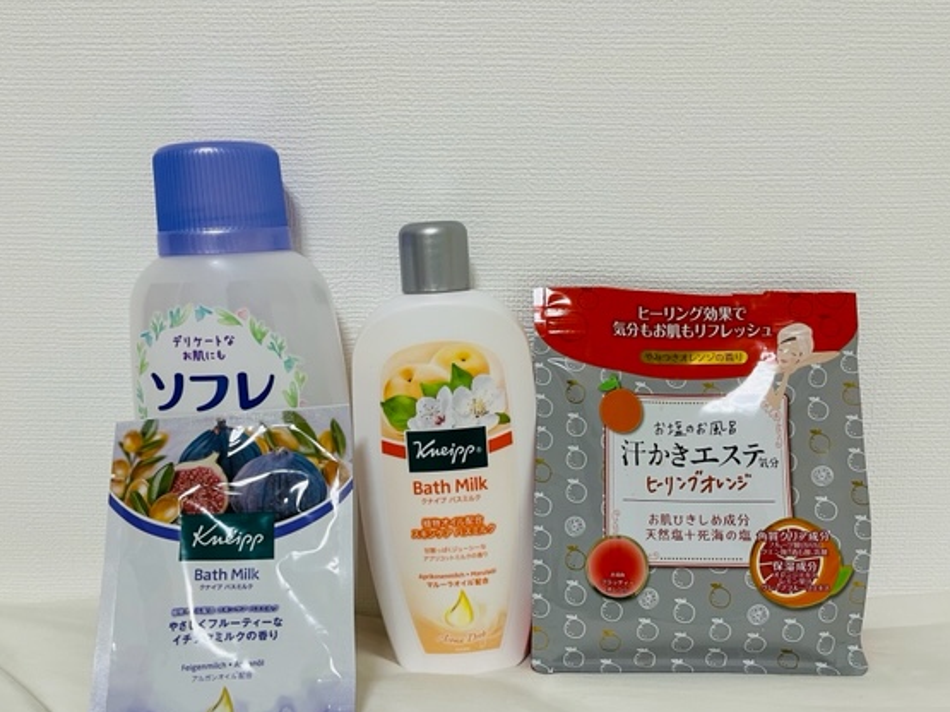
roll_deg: +0.3
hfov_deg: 60.0
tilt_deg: -13.8
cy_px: 407
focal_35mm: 30
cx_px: 466
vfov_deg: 46.6
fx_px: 823
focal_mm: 5.1
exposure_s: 1/60
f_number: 1.6
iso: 125
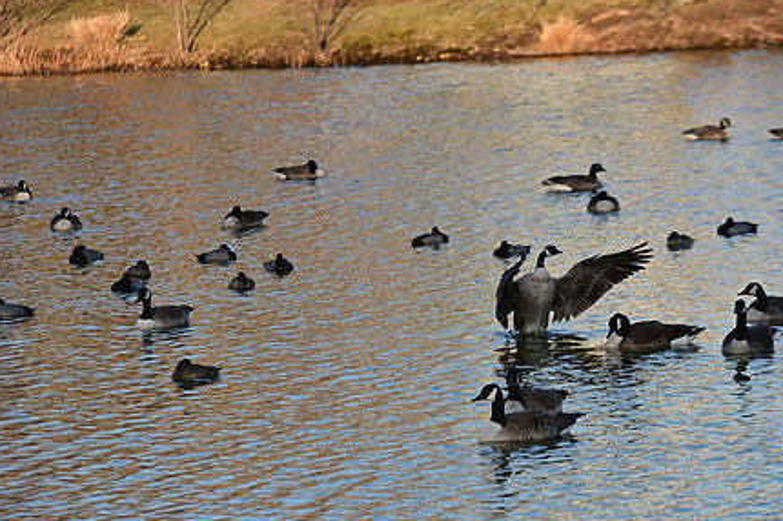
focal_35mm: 270
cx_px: 450
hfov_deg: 7.6
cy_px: 328
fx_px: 5868
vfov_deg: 5.1
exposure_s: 1/2000
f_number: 5
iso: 400
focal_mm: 200
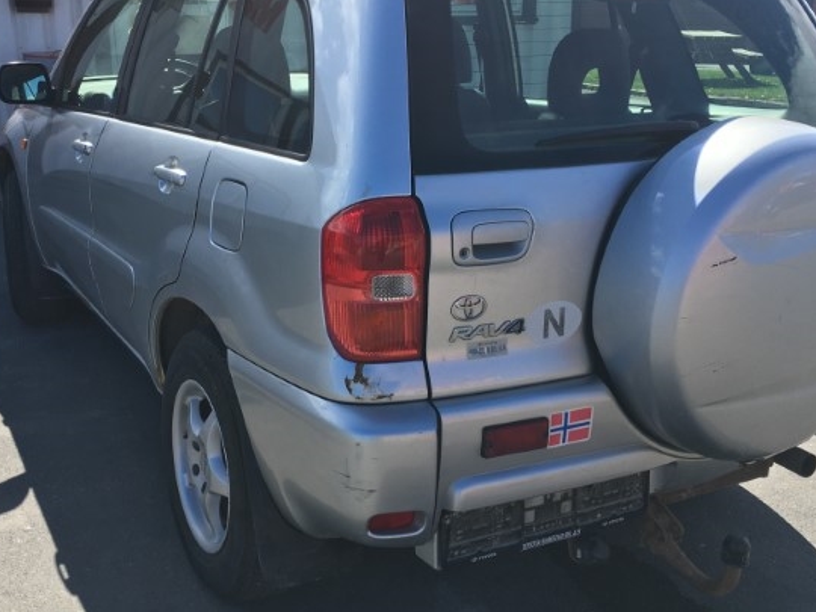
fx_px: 1014
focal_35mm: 43
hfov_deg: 43.8
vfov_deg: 33.6
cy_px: 295
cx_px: 388
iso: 25
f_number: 2.2
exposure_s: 1/884
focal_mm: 4.15
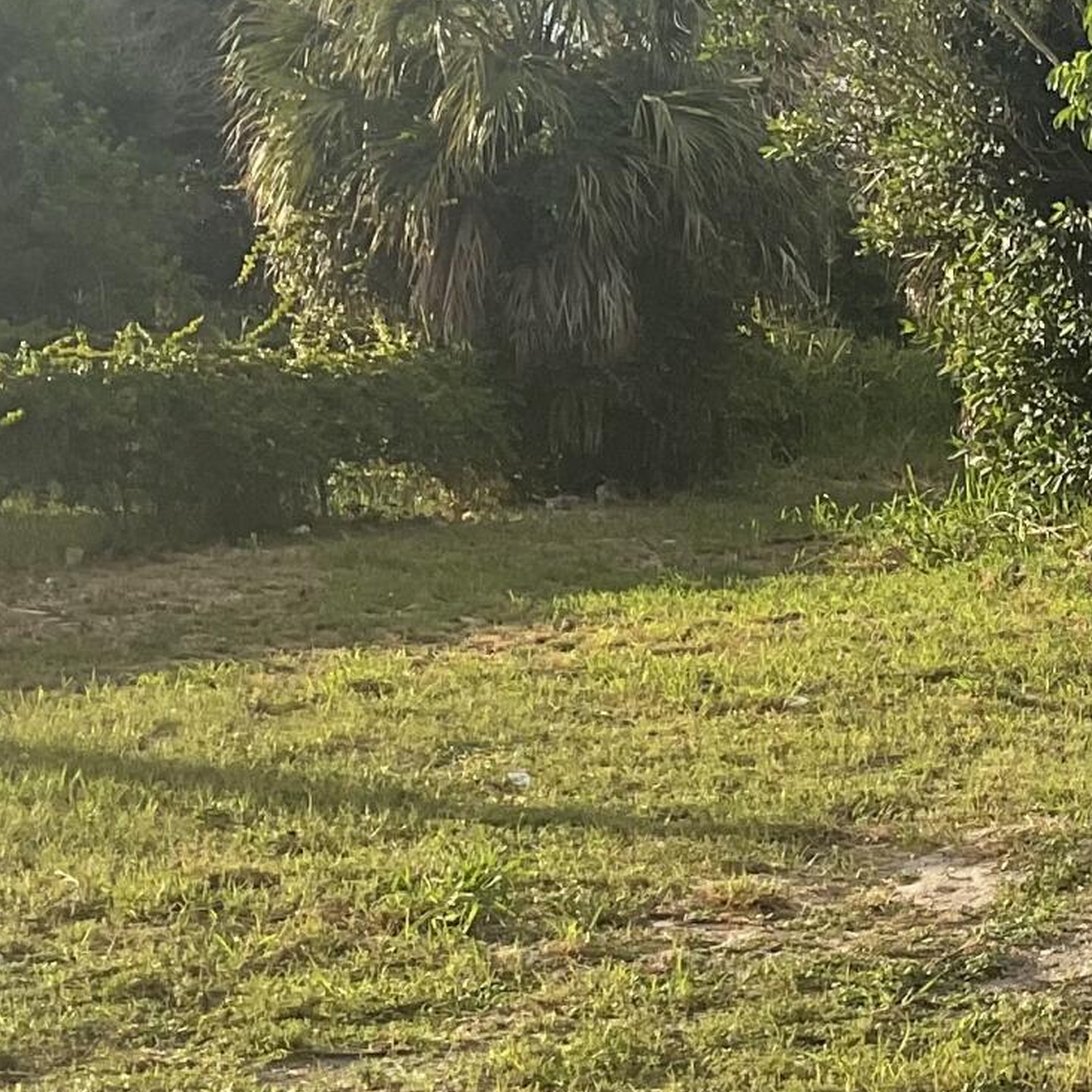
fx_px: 3747
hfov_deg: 15.4
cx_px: 1613
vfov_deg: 16.5
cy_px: 728
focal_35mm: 105
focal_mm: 3
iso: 16
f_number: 1.8
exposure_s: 1/657
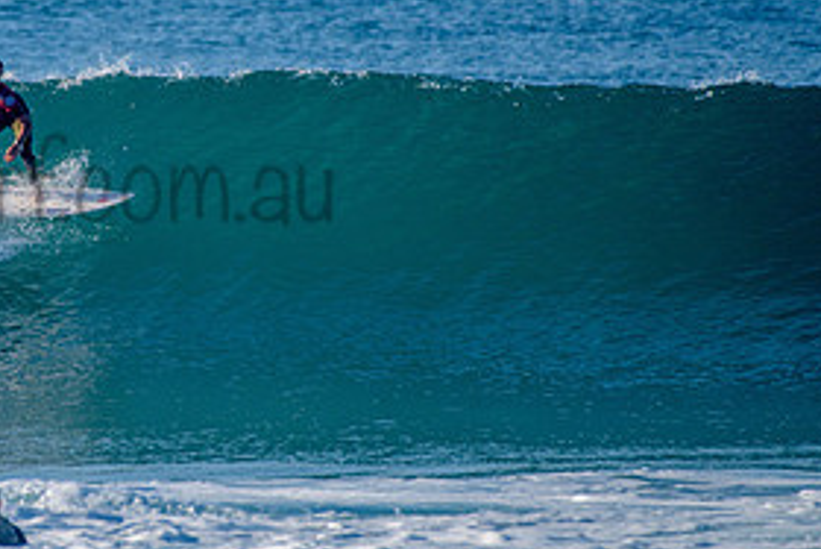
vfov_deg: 1.3
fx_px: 23661
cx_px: 23
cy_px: 154
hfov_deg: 2.0
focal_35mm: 1037
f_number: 5.6
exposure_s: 1/1600
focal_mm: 500
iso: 180
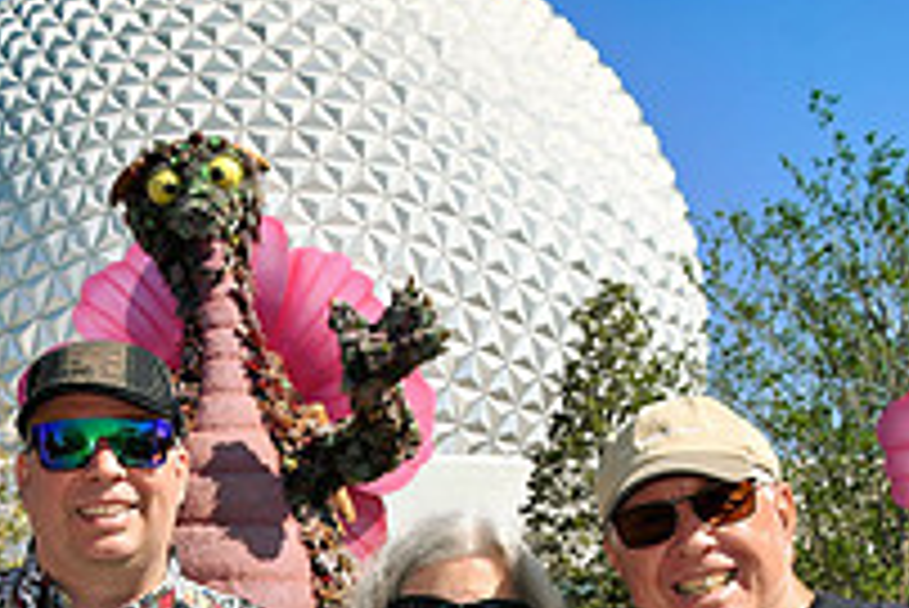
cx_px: 212
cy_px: 696
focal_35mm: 106
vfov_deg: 12.7
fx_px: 2678
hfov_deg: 19.1
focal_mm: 25
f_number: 10
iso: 100
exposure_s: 1/250
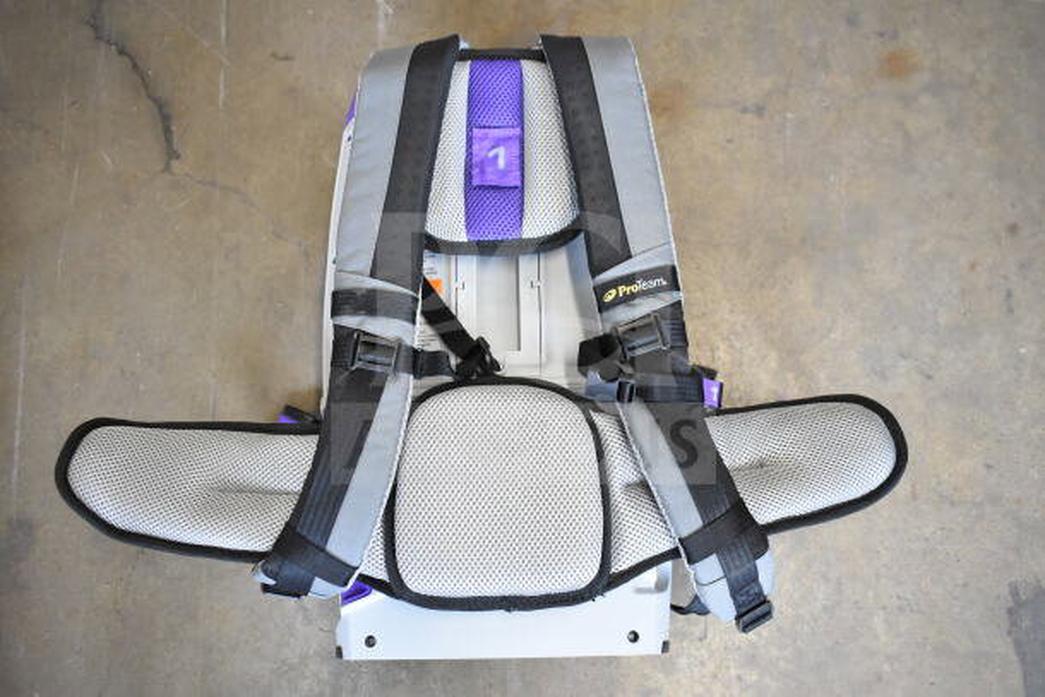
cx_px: 522
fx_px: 1002
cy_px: 348
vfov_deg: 38.4
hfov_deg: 55.1
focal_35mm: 34
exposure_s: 1/60
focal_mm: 23
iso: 1600
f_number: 4
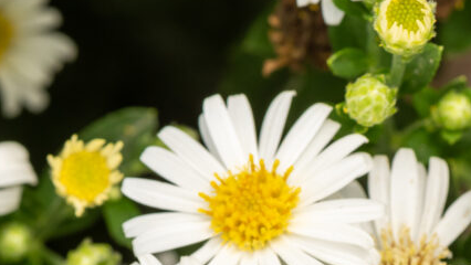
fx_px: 3386
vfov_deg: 4.4
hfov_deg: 8.0
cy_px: 467
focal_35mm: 271
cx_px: 322
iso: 800
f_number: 14
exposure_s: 1/400
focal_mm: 105
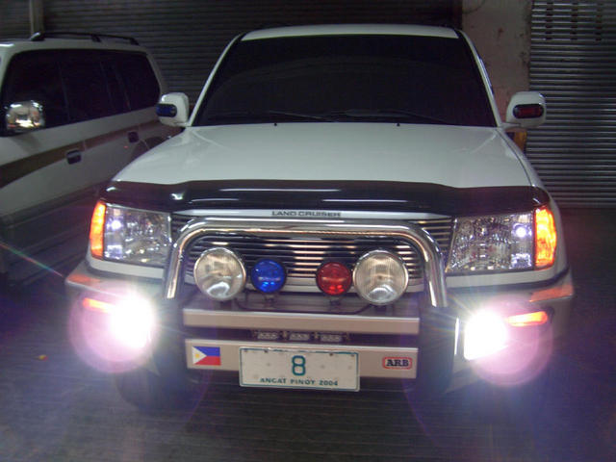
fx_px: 694
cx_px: 308
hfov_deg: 47.9
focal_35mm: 39
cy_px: 231
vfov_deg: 36.8
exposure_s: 1/10
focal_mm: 8
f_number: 2.8
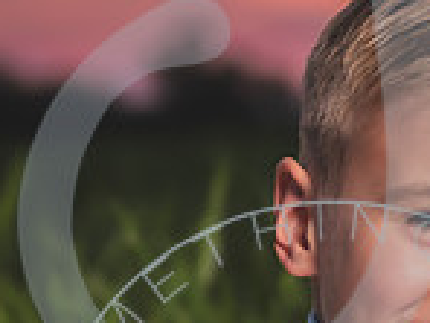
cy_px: 255
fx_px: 2894
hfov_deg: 8.4
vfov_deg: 6.4
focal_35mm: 233
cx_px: 479
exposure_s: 1/1000
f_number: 2.8
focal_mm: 62
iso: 200
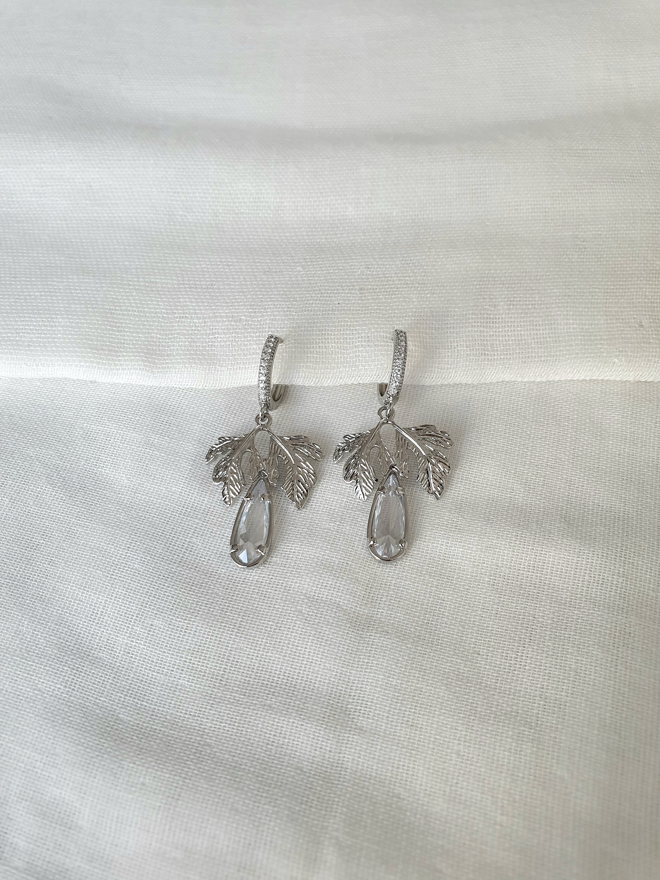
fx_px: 661
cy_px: 440
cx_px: 330
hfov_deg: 53.1
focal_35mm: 26
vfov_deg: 67.3
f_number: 2.4
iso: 200
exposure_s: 1/120
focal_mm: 4.32
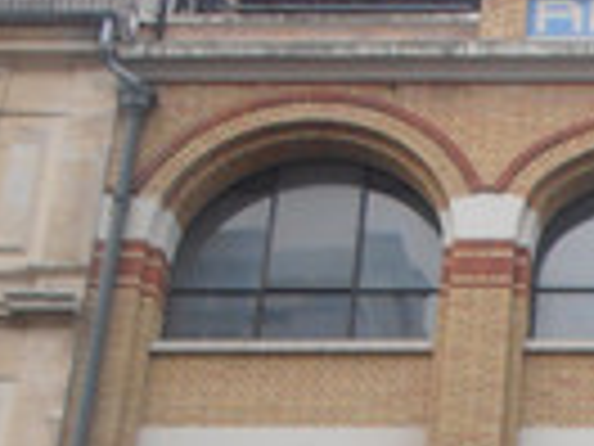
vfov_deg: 11.6
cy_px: 865
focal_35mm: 116
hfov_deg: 15.9
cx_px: 819
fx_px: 1991
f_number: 3
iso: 80
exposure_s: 1/80
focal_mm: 4.2
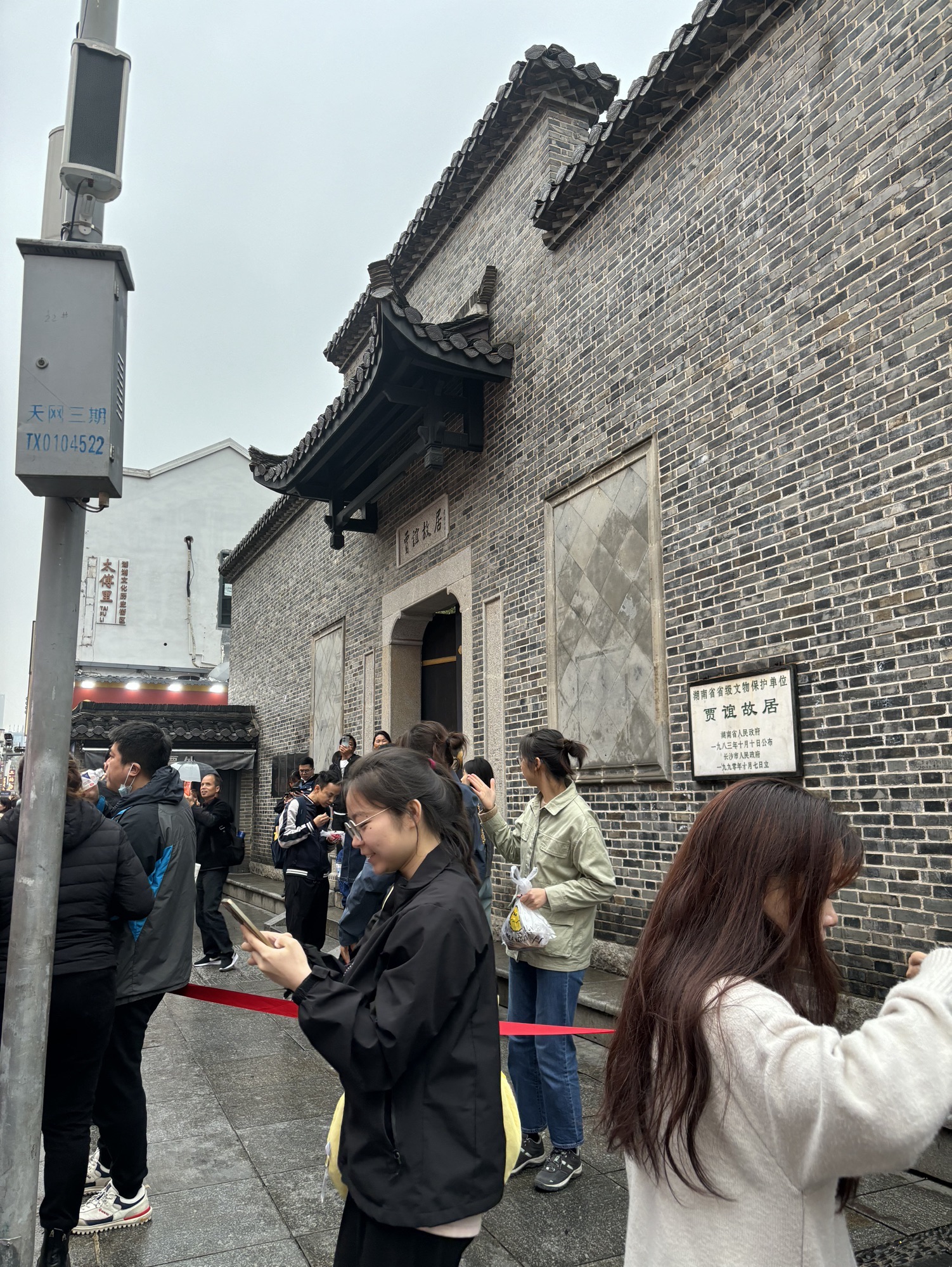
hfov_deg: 53.1
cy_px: 634
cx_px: 476
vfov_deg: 67.3
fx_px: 953
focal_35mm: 26
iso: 125
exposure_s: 1/121
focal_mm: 5.96
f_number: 1.6
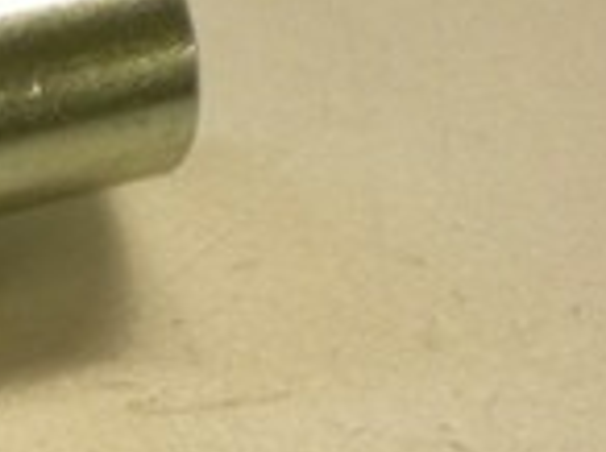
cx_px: -564
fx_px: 3373
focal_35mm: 193
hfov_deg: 9.6
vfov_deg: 7.5
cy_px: 751
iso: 200
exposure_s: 1/31.7
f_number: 3.5
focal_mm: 7.4
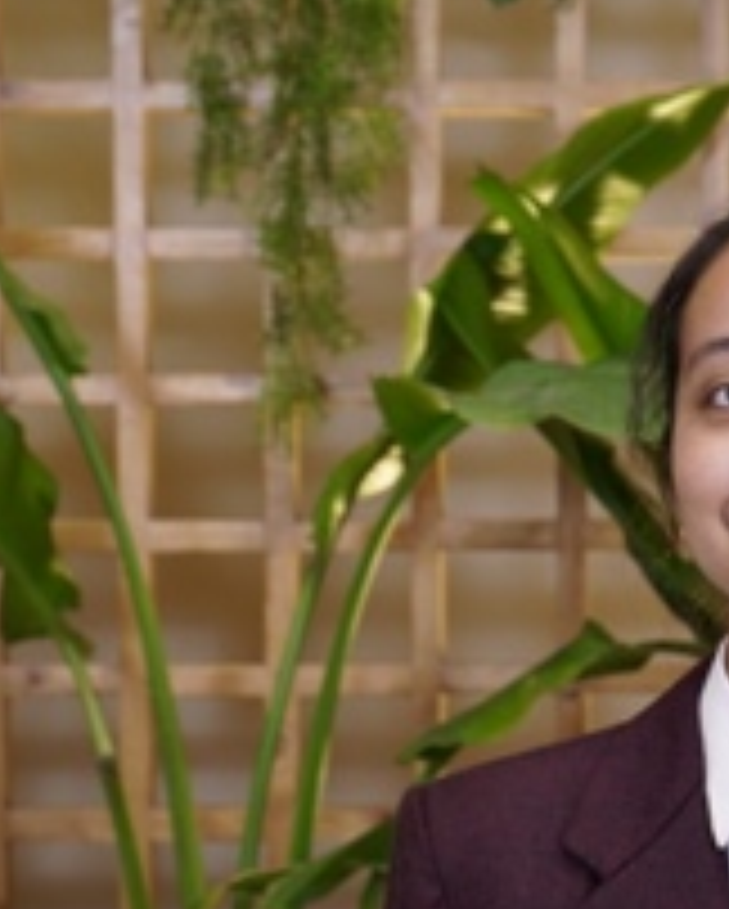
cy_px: 664
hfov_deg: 12.0
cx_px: 760
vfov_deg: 15.1
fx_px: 3420
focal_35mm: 127
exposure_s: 1/80
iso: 320
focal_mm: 41
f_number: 4.5
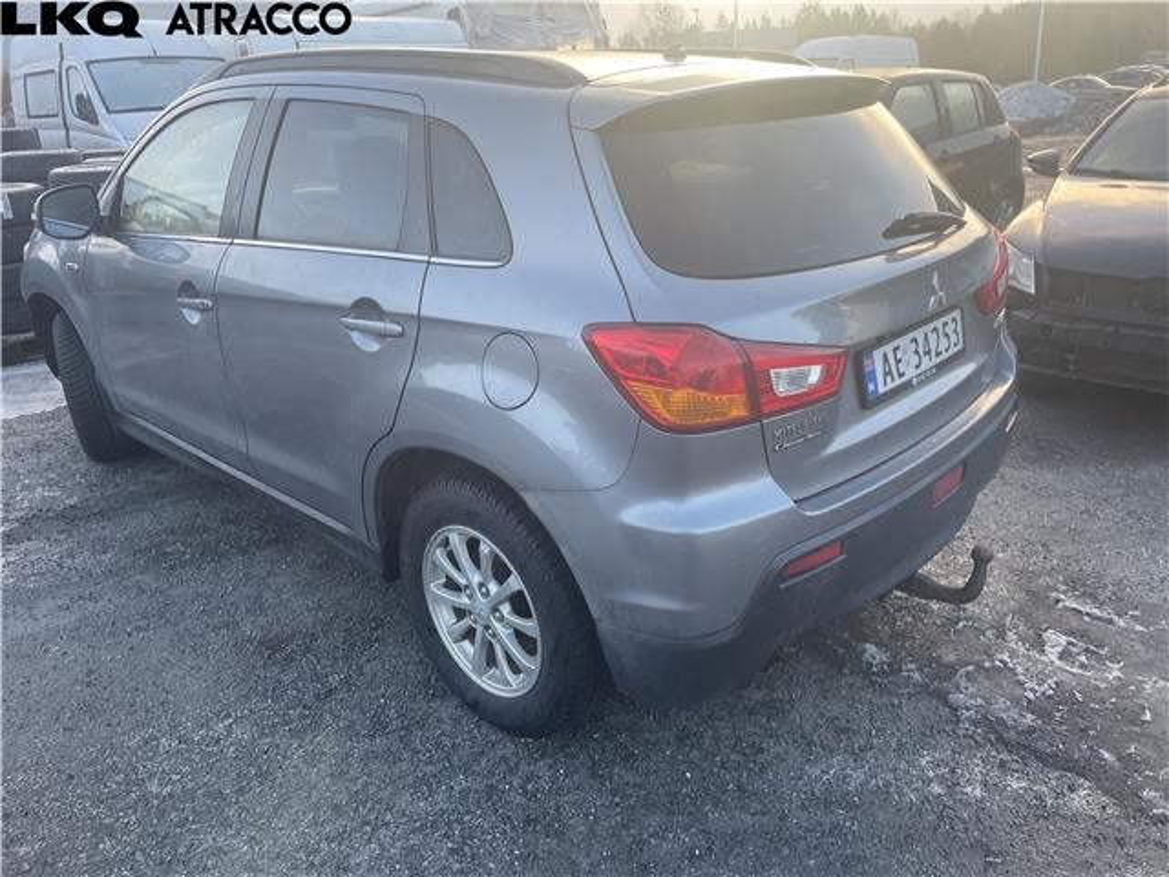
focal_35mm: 26
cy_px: 438
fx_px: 878
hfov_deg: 67.3
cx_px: 584
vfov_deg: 53.1
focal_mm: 4.2
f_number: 1.6
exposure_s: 1/198
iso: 32
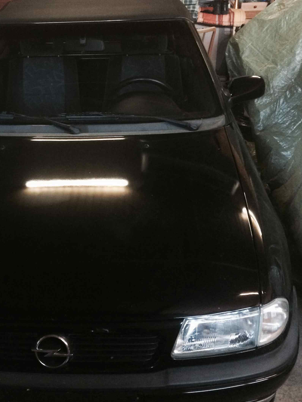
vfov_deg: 41.2
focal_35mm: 46
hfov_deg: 30.9
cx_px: 72
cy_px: 175
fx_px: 535
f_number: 2.2
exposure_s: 1/15
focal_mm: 4.12
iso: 400
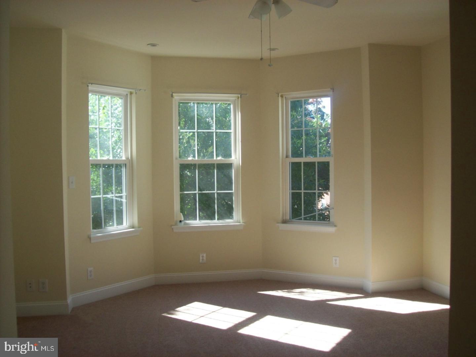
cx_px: 238
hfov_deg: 51.4
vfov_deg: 39.7
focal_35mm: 36
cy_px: 178
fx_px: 495
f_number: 2.7
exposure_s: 1/181
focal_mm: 6
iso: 80
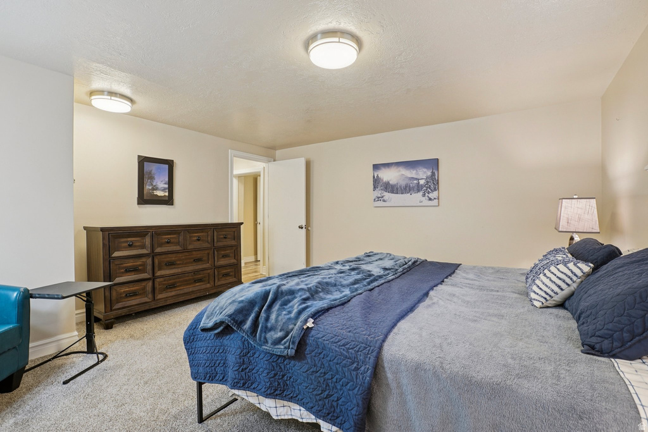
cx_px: 324
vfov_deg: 73.8
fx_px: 288
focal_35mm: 16
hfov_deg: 96.7
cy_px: 216
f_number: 8
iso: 400
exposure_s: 1/5
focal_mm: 16
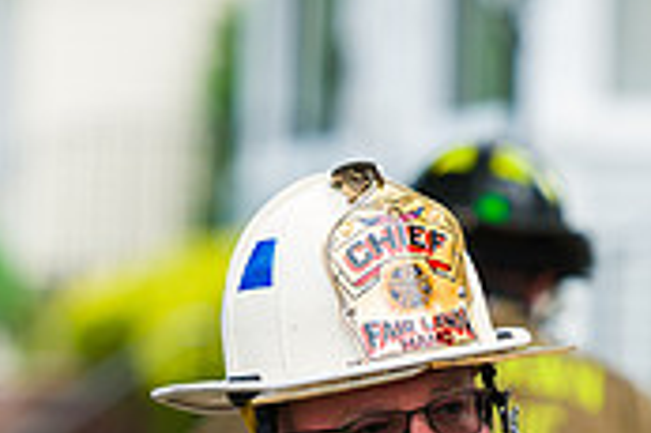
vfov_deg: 2.4
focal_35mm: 570
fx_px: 10298
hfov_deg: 3.6
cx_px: 455
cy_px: 625
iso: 200
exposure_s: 1/800
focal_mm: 170
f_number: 3.2
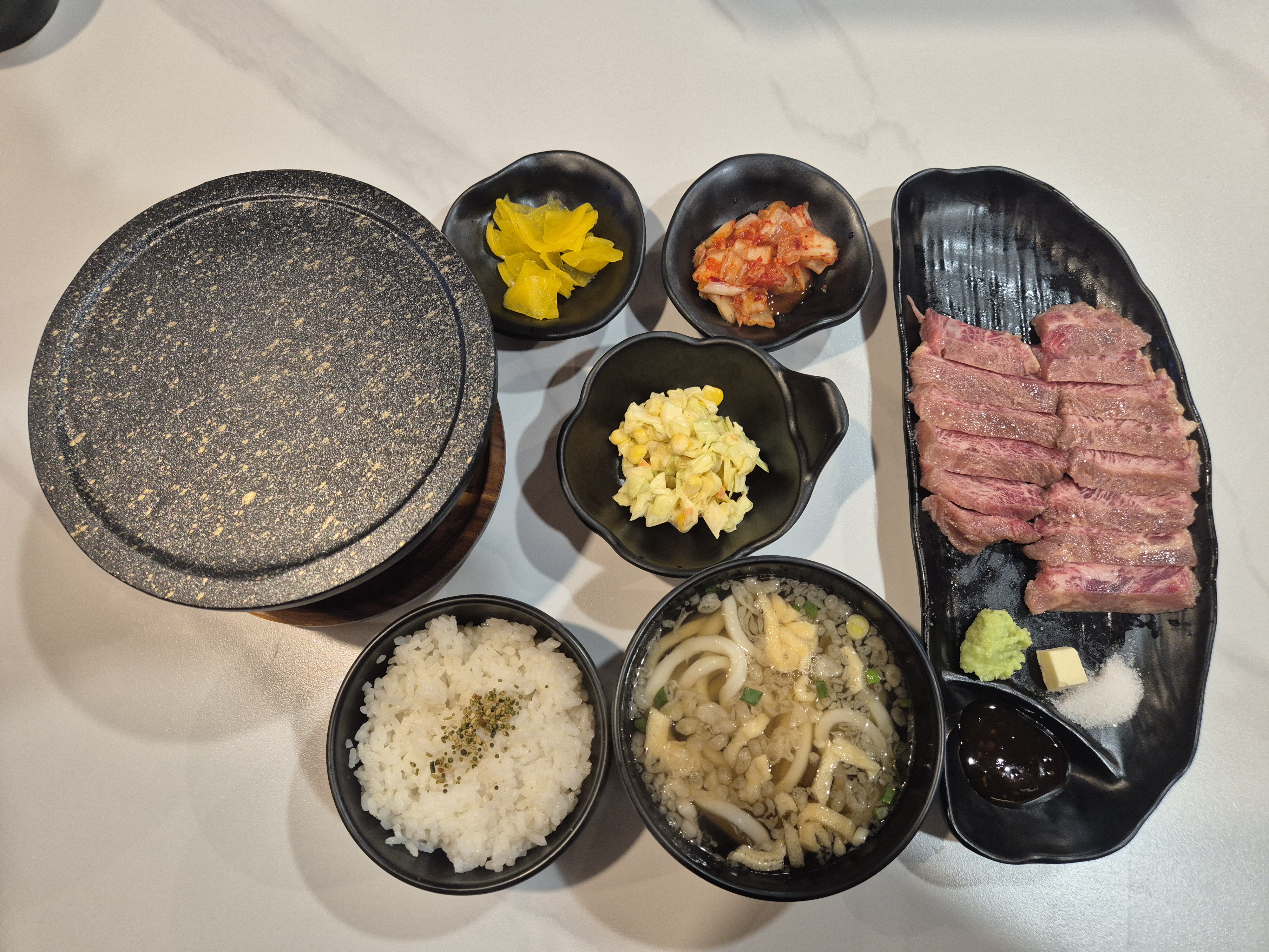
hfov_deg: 73.9
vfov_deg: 58.9
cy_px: 476
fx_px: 843
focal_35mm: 23
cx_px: 634
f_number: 1.8
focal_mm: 5.4
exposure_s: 1/120
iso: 640
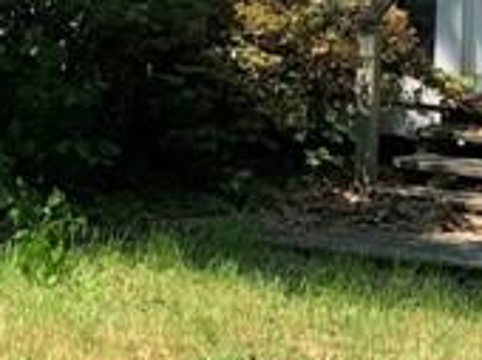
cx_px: -125
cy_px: -96
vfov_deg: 9.3
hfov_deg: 12.3
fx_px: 2183
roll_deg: -2.8
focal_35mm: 157
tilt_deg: +0.5
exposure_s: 1/856
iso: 25
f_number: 1.8
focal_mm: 4.25
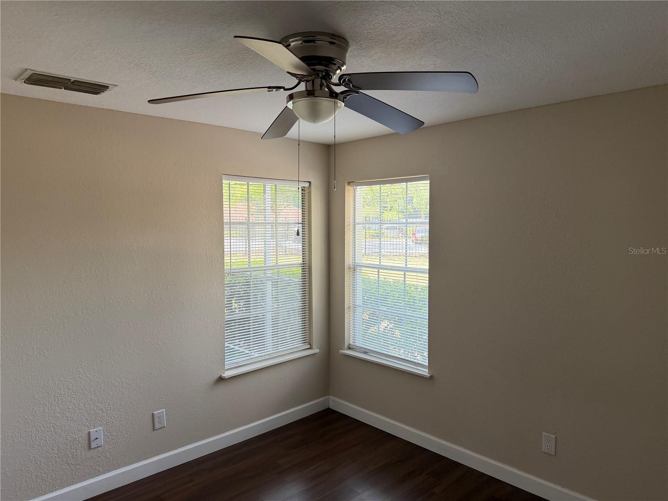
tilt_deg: -3.6
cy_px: 250
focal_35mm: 24
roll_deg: +0.4
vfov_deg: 56.8
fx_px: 463
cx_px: 334
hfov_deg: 71.6
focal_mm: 6.76
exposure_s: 1/166
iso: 160
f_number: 1.78
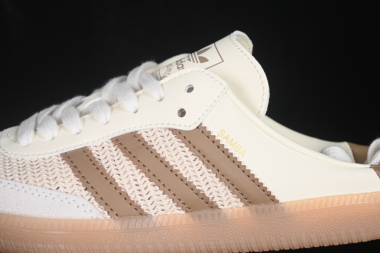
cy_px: 126
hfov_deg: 27.0
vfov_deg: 18.2
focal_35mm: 75
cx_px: 190
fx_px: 792
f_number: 7.1
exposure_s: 1/80
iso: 160
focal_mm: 50
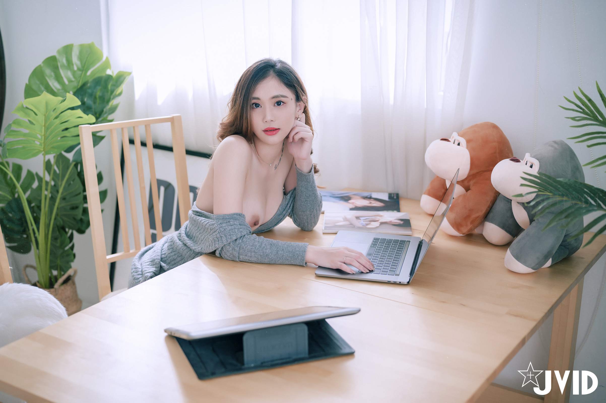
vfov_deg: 27.0
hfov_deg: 39.6
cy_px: 202
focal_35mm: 50
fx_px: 841
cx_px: 303
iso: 320
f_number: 2.5
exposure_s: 1/60
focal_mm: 50
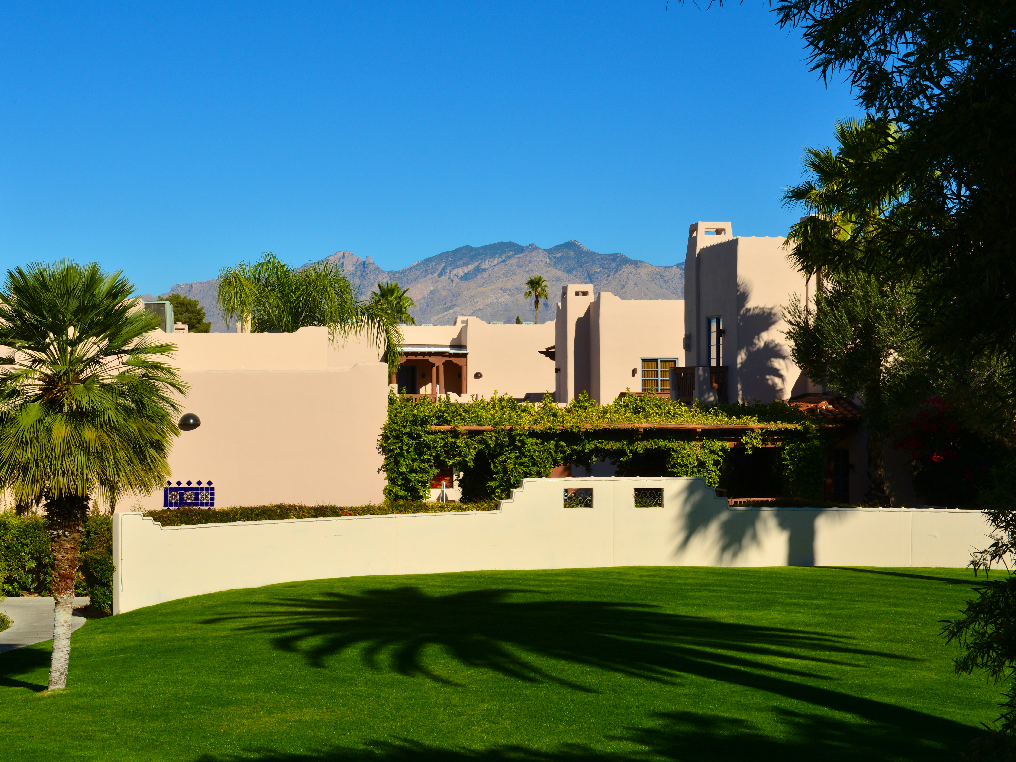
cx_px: 467
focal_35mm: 60
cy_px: 381
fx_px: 1761
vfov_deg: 24.4
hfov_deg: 32.2
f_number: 18
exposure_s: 1/250
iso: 200
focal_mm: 55
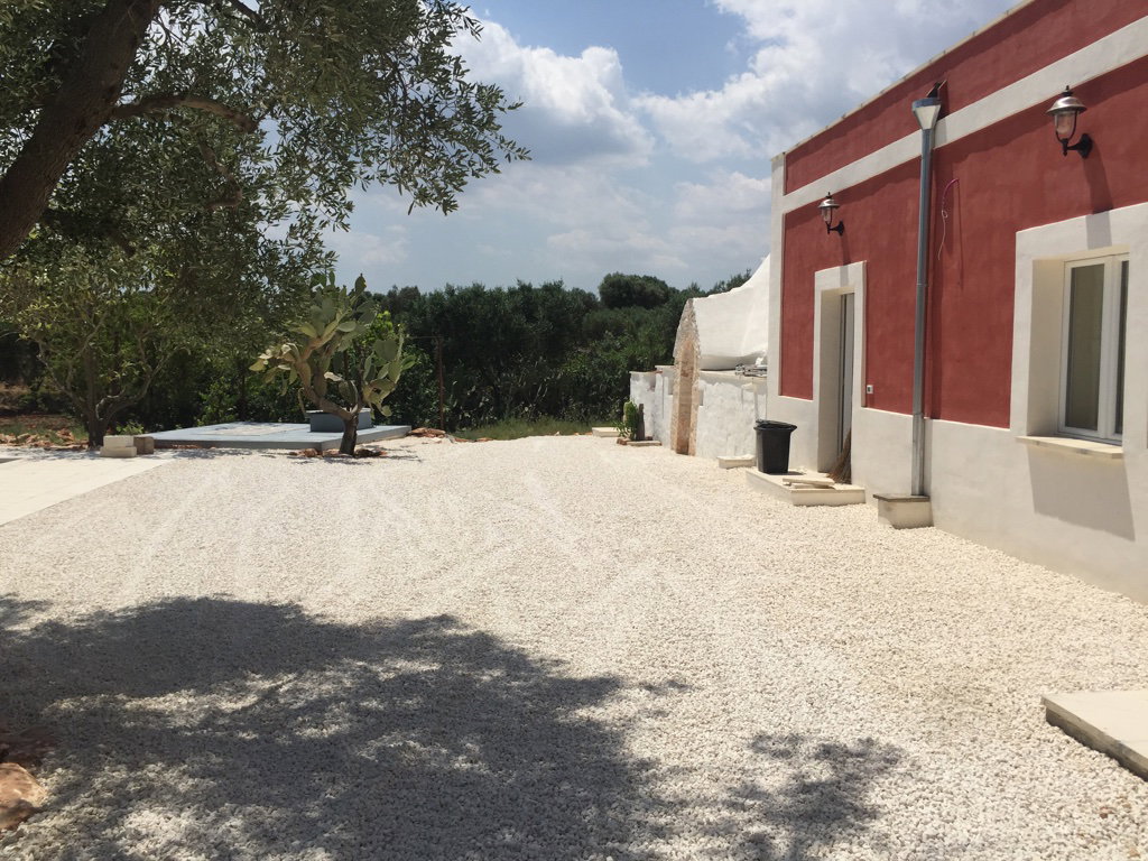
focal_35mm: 29
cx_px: 574
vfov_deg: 48.2
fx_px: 962
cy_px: 430
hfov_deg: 61.7
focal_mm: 4.15
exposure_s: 1/4950
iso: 32
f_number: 2.2
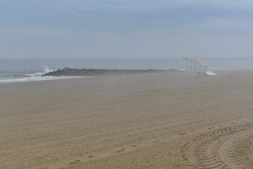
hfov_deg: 24.8
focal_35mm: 82
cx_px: 126
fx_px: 576
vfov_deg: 16.7
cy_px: 84
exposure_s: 1/640
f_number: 11
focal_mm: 55
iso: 200
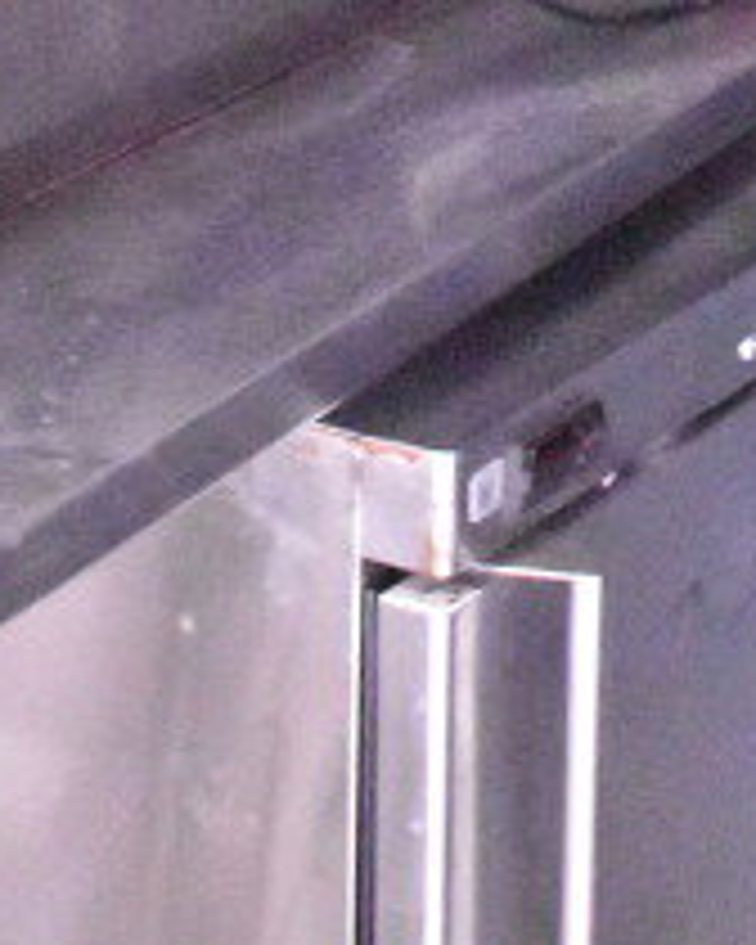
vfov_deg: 12.4
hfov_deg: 10.7
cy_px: -785
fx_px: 3945
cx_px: 1030
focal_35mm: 141
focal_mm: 23
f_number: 3.8
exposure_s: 1/8
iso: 25600
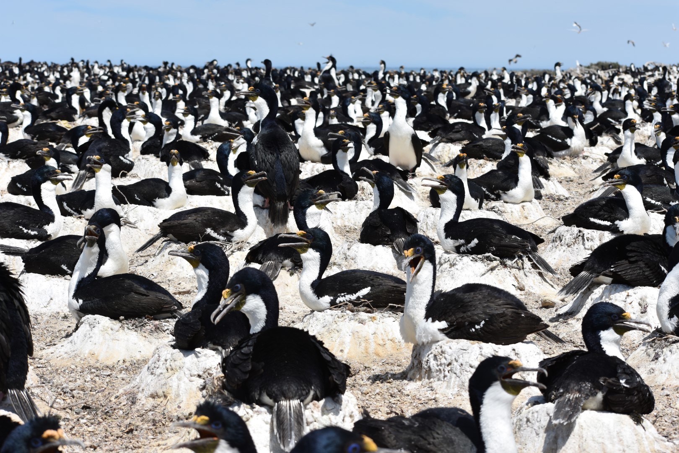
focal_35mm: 105
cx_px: 340
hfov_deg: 19.5
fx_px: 1980
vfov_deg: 13.0
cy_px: 226
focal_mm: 70
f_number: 9
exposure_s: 1/320
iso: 100
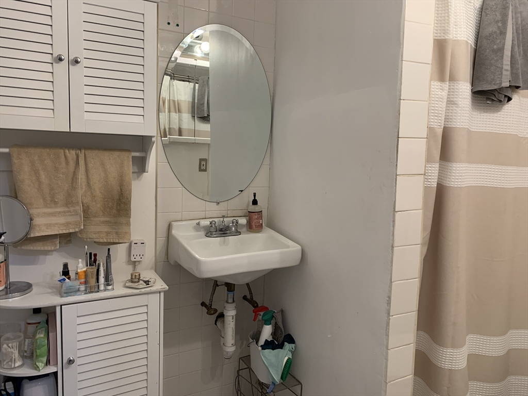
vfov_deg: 53.1
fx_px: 397
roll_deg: -2.0
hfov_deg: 67.3
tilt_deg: -5.4
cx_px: 264
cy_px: 198
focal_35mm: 26
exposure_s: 1/60
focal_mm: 4.25
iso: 100
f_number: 1.8
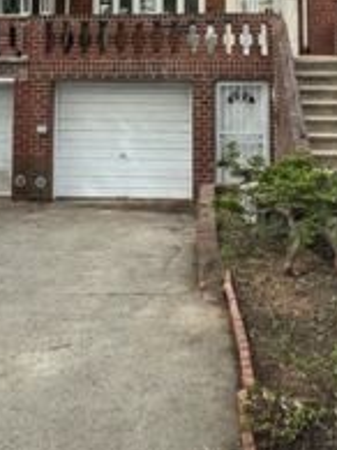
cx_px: 185
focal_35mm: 46
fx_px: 598
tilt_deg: +4.5
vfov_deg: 37.8
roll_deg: -0.5
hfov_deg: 31.5
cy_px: 23
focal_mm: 2.22
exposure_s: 1/600
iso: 40
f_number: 2.2
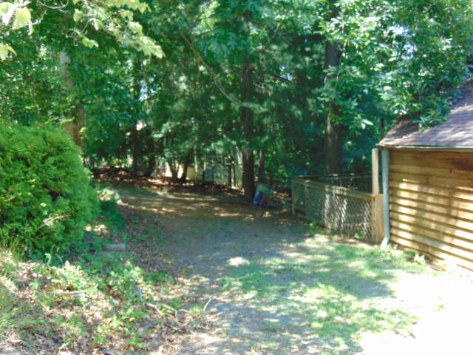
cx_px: 236
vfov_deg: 36.8
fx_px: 533
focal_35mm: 39
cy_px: 178
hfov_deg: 47.9
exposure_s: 1/50
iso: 80
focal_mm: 6.9
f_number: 3.3
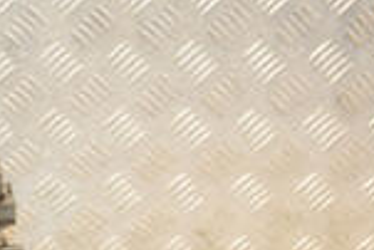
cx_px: -156
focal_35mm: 143
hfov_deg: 13.6
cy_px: 272
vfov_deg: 9.5
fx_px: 1487
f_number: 5
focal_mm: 24
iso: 800
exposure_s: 1/200
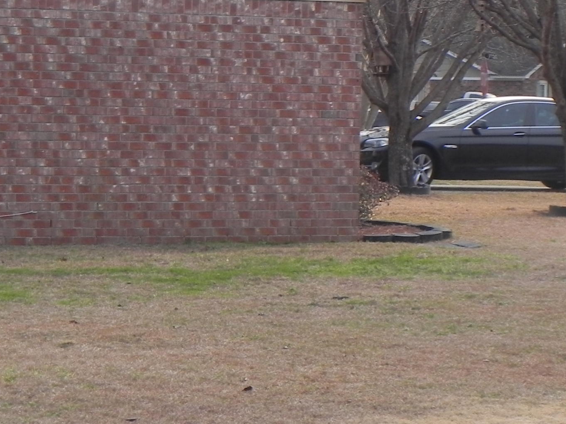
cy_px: 25
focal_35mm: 187
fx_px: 3058
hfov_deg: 10.5
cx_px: 437
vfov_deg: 7.9
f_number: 4
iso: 160
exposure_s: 1/94.2
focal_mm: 15.1
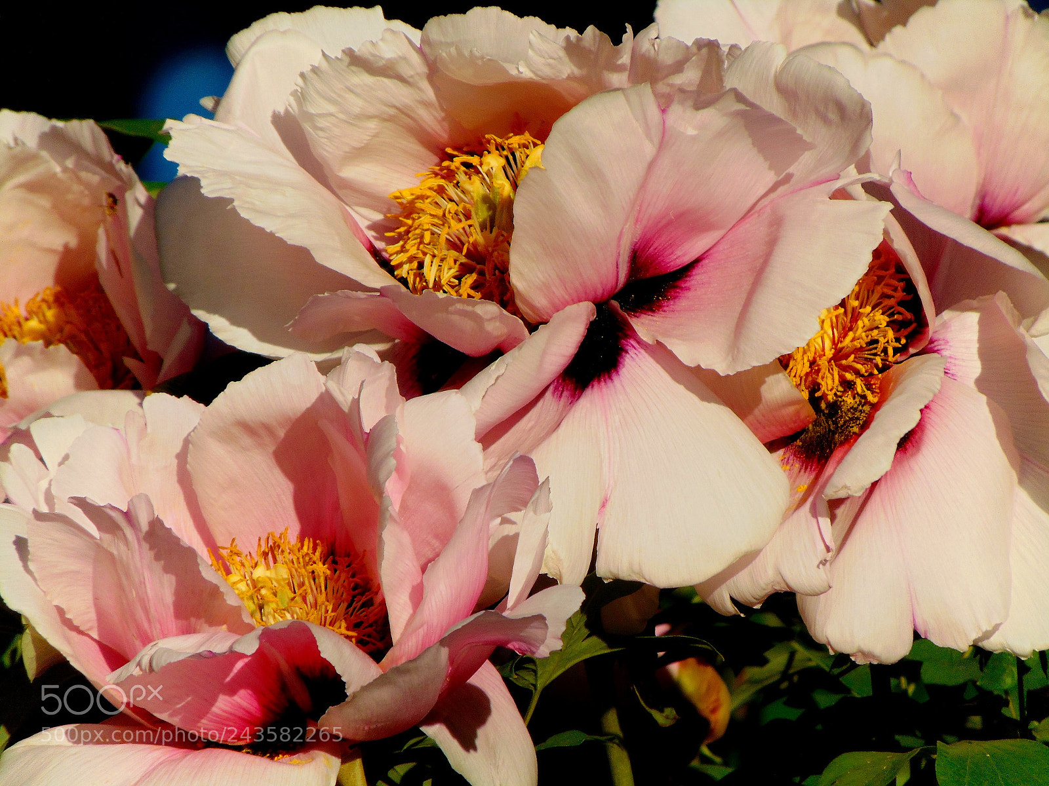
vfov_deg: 2.1
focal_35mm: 714
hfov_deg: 2.8
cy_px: 393
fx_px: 21637
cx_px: 524
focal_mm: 128
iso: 80
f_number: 13.2
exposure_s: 1/200
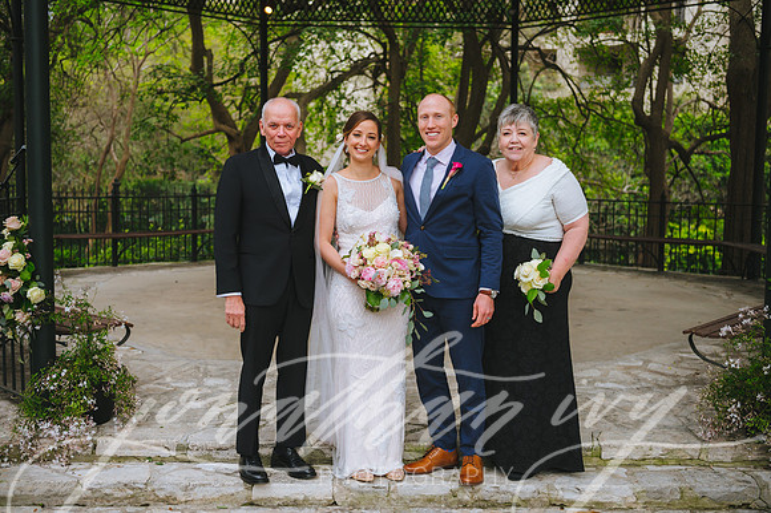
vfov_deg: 33.0
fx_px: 866
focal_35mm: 40
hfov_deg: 48.0
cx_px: 381
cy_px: 253
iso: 400
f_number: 2.8
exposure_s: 1/1600
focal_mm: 40
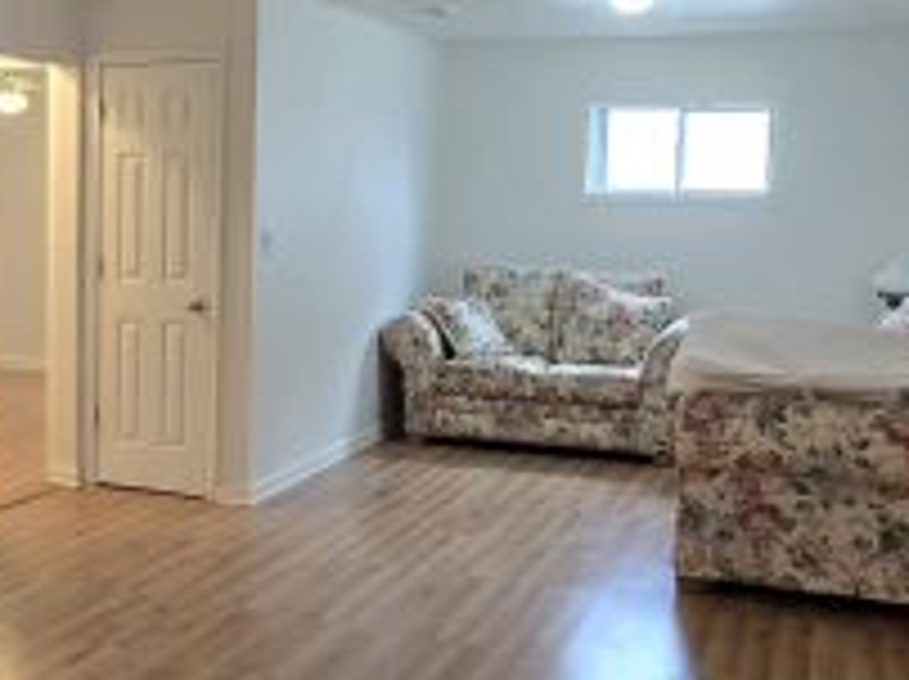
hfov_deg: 43.4
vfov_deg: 33.5
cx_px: 317
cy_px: 297
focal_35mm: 43
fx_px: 1128
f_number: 2.2
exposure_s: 1/60
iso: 125
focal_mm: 2.2
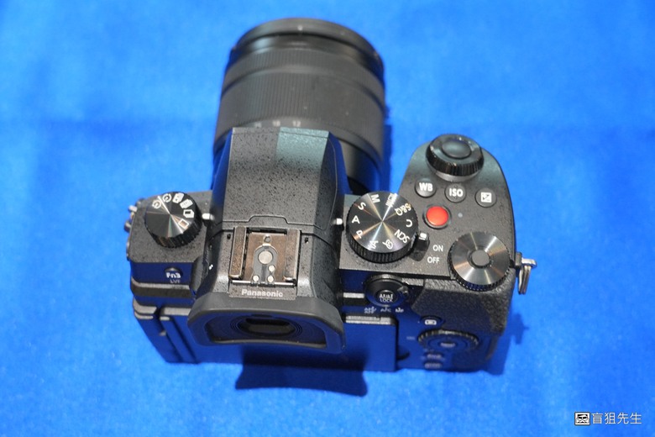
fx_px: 955
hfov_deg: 37.9
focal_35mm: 52
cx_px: 328
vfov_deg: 25.8
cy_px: 218
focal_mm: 35
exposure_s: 1/50
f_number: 4.5
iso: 2000
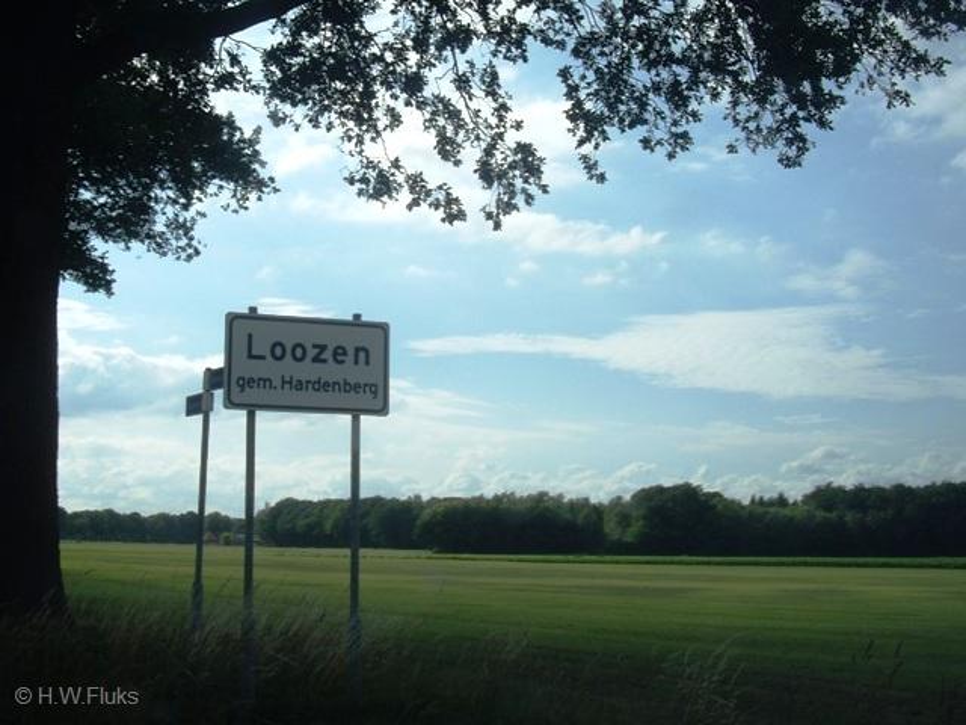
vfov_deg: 37.7
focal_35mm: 38
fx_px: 1060
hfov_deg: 49.0
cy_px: 362
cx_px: 483
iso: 64
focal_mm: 7.9
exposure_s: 1/160
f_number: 8
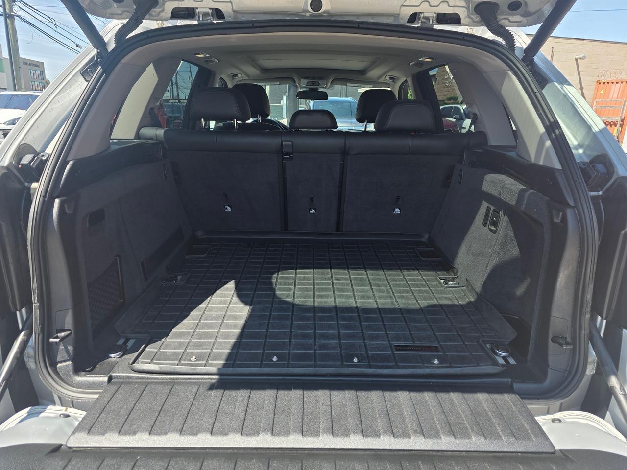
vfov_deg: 58.9
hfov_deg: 73.9
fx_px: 417
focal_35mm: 23
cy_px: 235
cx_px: 314
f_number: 1.7
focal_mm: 6.3
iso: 80
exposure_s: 1/1376
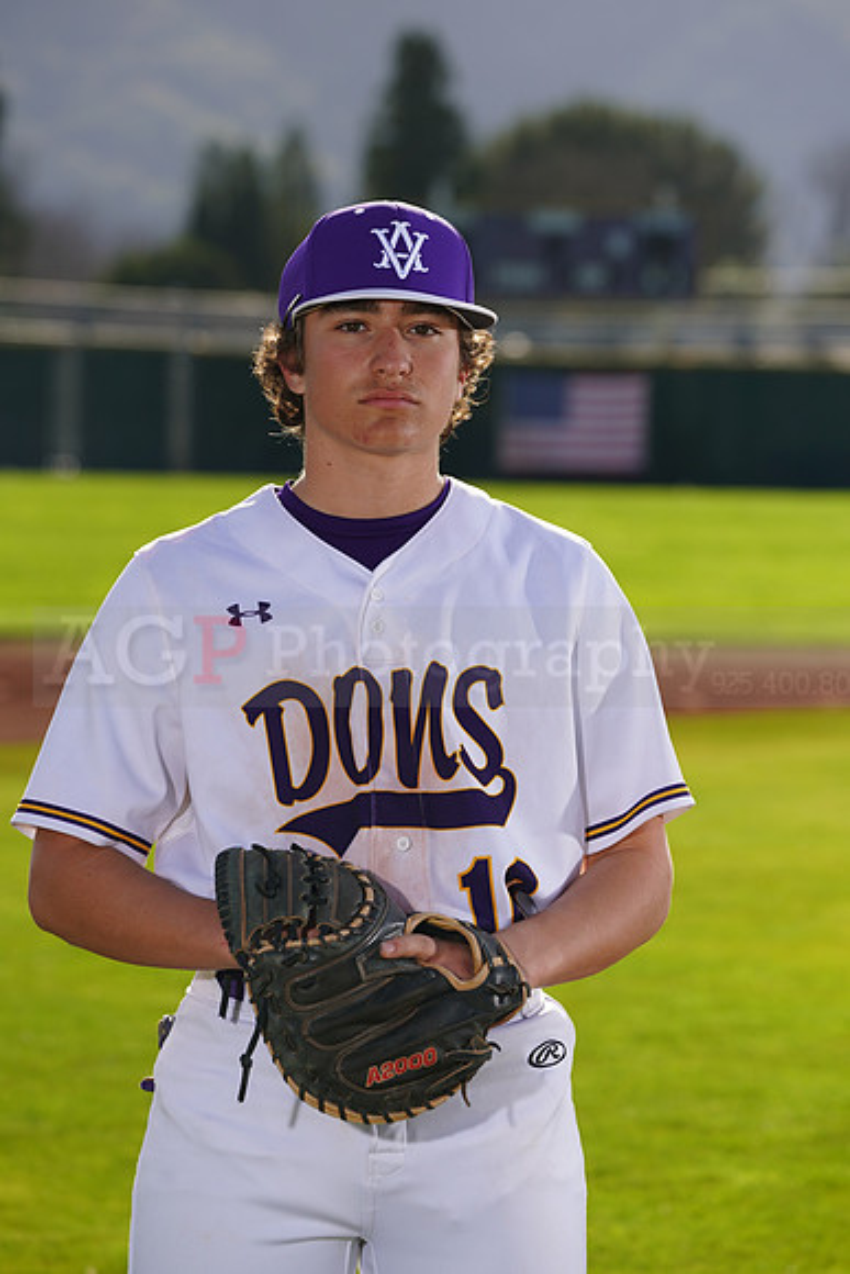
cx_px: 425
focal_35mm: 200
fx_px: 7079
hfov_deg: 6.9
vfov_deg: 10.3
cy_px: 637
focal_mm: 200
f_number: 8
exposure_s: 1/250
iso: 100
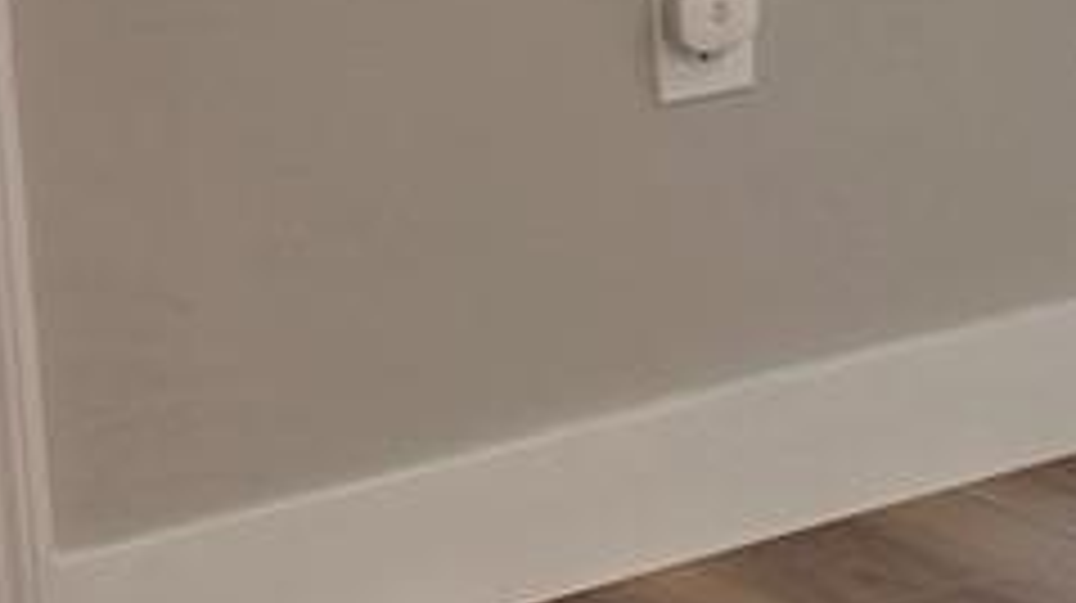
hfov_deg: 10.5
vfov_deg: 7.0
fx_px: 4790
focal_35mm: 168
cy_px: -428
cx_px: 2832
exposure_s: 1/50.3
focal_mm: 6.3
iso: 50
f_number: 1.7
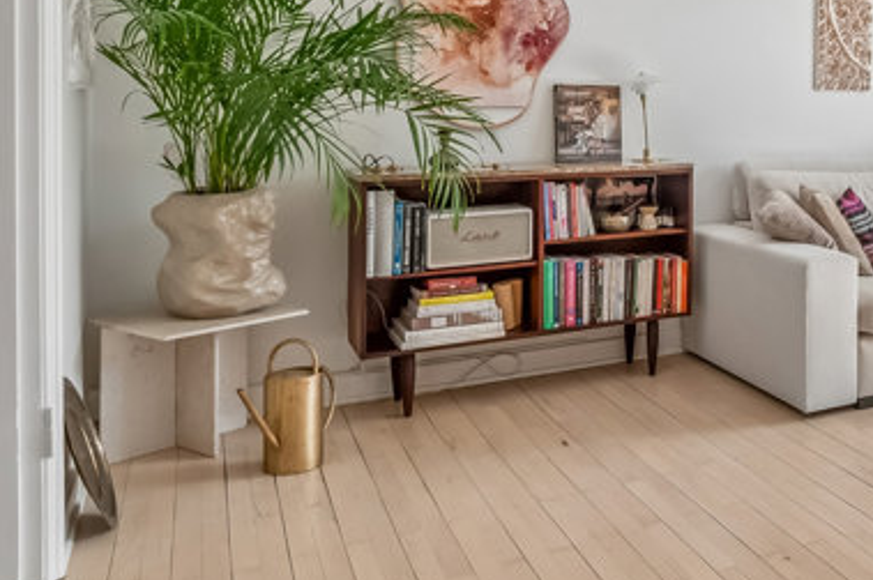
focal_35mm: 38
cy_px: 102
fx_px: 921
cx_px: 901
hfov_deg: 42.6
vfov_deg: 33.8
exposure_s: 1/200
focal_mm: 12
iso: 200
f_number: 10
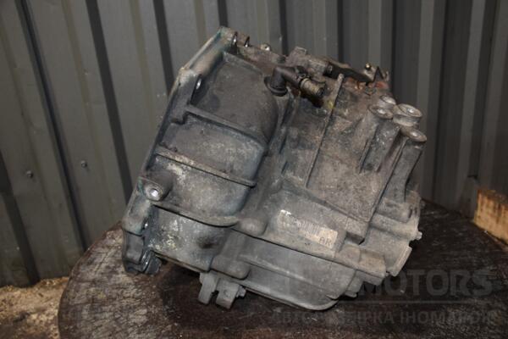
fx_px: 466
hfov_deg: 57.2
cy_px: 170
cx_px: 254
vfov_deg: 40.0
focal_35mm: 33
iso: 800
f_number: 5
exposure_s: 1/60
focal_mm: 22
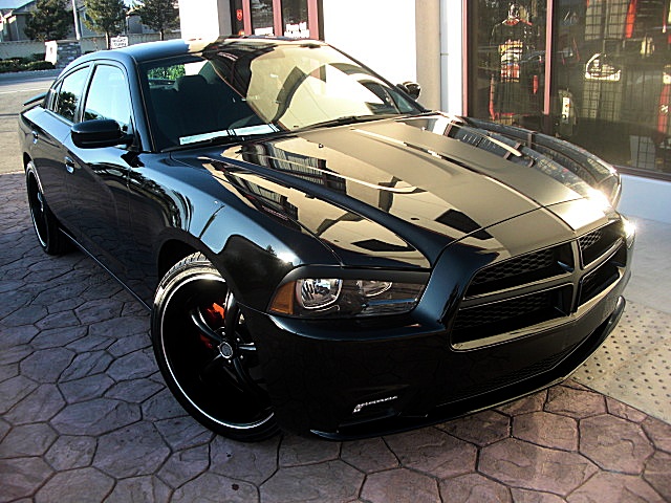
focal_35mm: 36
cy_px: 252
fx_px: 698
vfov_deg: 39.7
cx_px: 336
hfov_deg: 51.4
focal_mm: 6.3
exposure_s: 1/160
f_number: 2.8
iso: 50
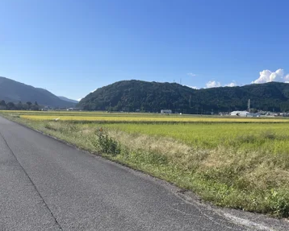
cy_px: 134
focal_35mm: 34
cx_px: 160
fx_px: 291
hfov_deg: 52.7
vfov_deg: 43.3
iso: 32
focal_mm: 4.2
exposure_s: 1/3300
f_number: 1.6
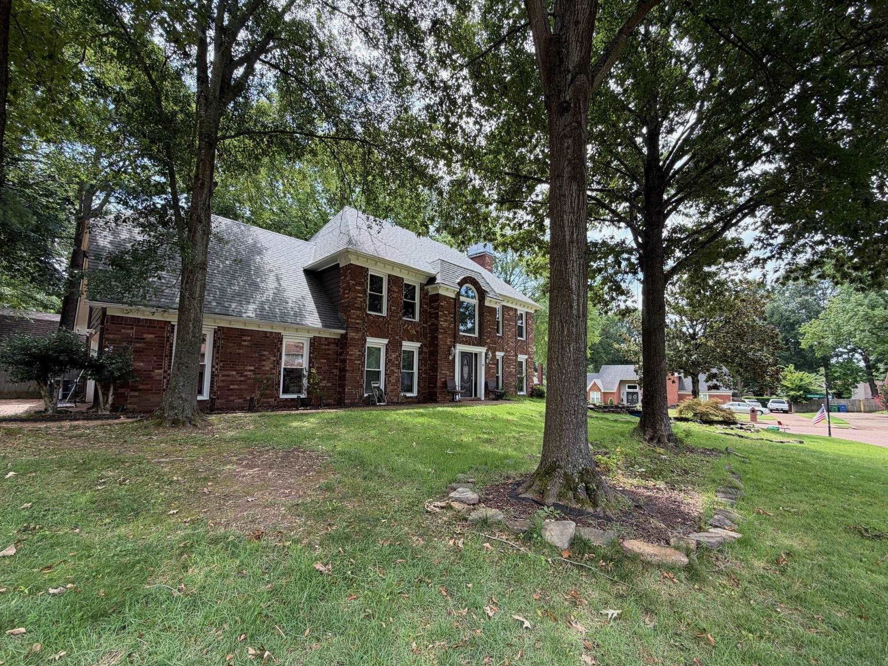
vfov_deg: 81.7
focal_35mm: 15
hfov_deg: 98.1
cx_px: 456
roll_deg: -0.7
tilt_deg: +4.6
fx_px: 385
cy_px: 349
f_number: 2.2
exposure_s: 1/203
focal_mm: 2.22
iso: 40
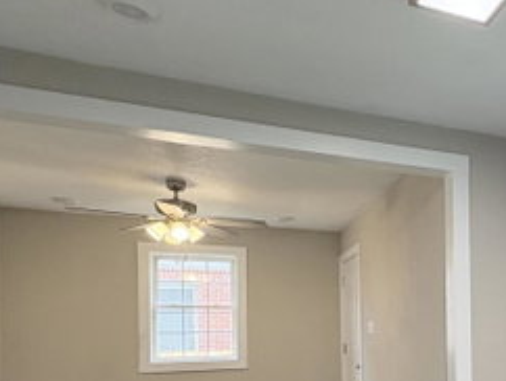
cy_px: 329
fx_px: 541
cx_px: 515
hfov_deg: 42.6
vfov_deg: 36.7
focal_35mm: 37
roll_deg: +0.8
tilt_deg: +0.3
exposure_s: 1/121
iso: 320
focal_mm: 2.22
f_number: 2.2
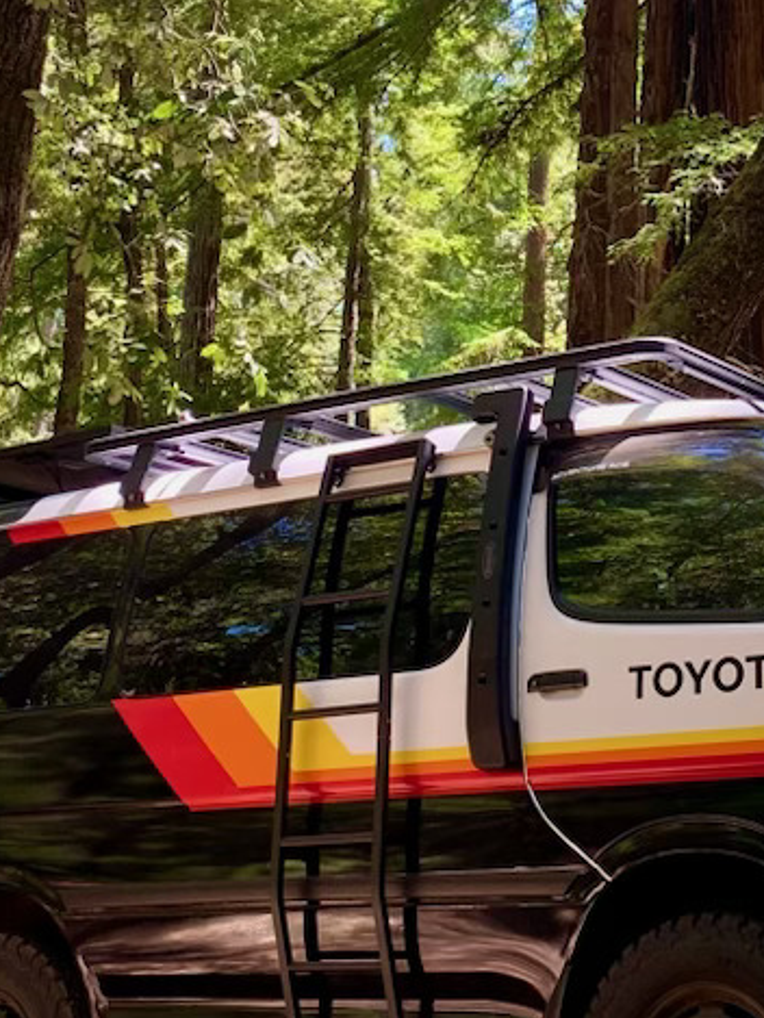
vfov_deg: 27.1
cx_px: 510
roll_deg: -3.7
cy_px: 273
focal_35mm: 71
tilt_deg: +16.4
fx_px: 2088
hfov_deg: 20.7
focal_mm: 4.25
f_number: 1.8
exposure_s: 1/122
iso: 50
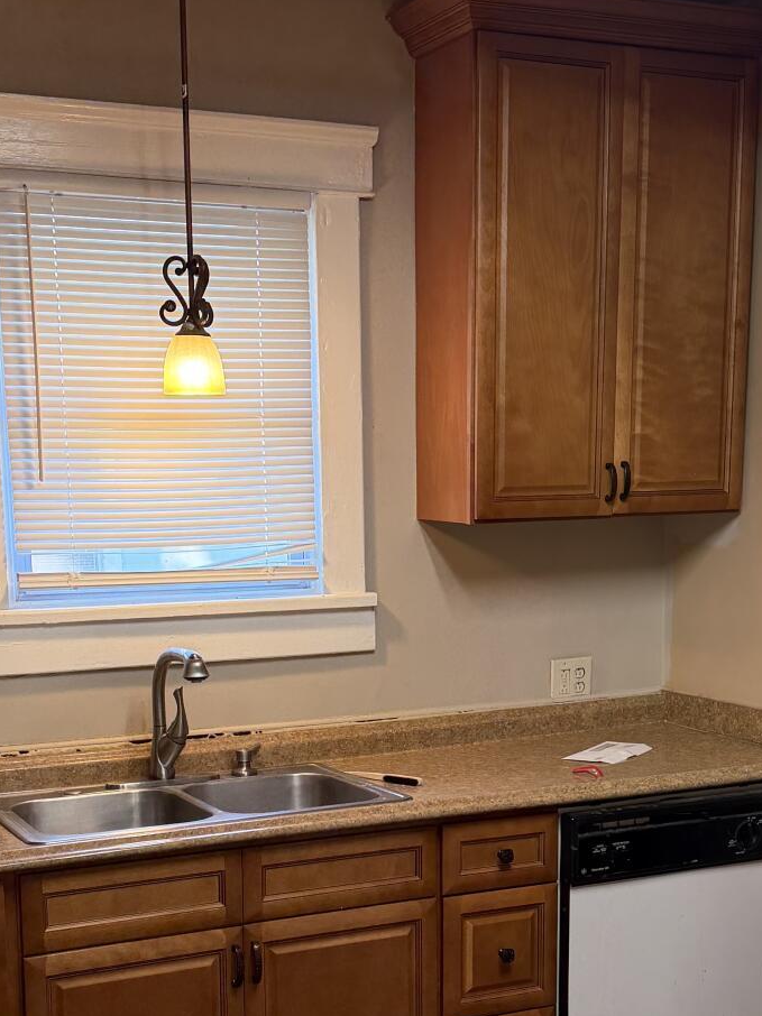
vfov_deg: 35.5
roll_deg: +1.2
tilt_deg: -10.0
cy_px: 733
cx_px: 388
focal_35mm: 53
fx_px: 1556
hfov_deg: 27.5
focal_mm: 6.76
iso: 160
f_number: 1.78
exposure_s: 1/60
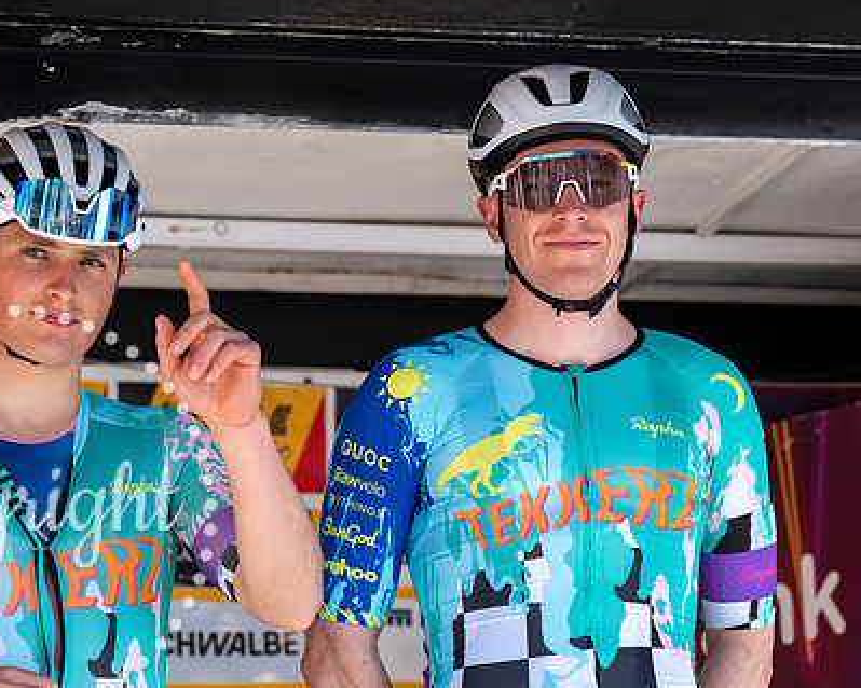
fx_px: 4611
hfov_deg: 10.7
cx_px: 537
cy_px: 273
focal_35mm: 181
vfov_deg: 8.5
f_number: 5.6
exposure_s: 1/1000
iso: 1250
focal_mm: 102
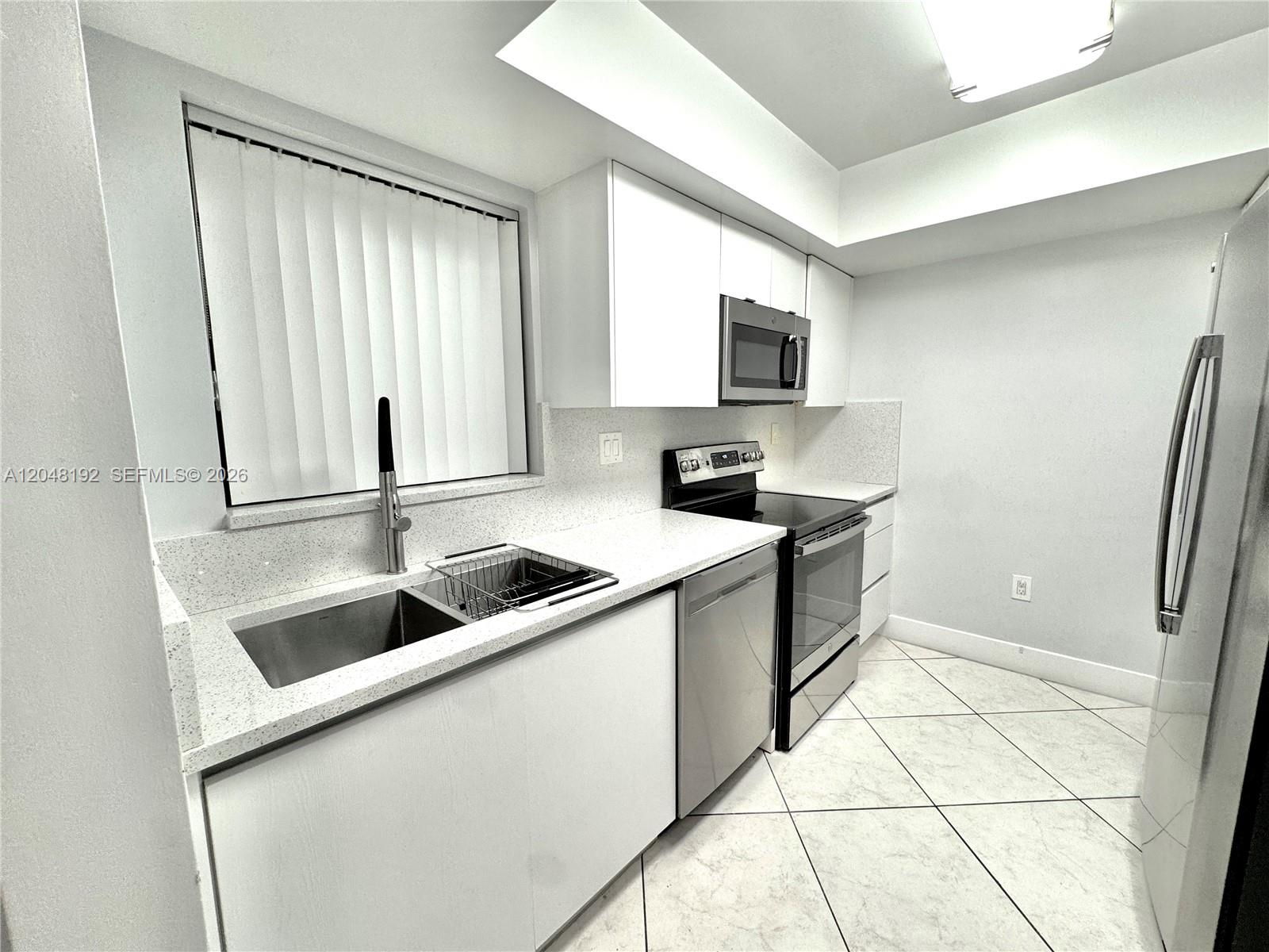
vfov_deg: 85.7
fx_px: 513
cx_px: 634
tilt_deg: -8.6
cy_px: 476
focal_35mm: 14
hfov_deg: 102.1
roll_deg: +0.6
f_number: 2.2
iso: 125
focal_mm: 2.22
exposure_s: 1/120
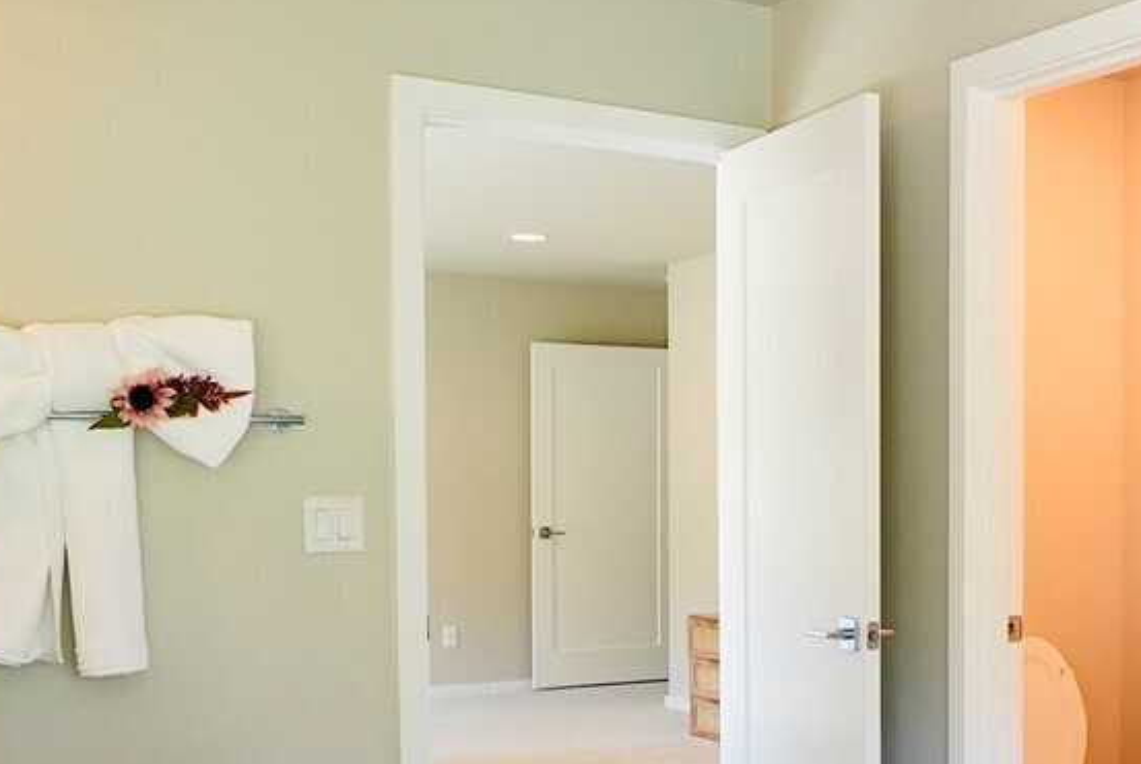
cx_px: 1093
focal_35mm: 49
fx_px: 1555
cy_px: 562
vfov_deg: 27.3
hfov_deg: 36.9
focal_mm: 16
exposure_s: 1/160
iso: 640
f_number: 4
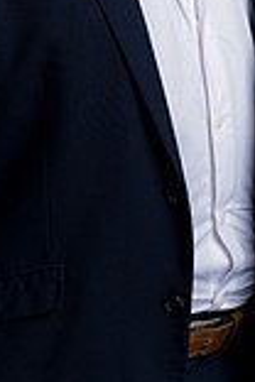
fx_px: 2603
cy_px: -15
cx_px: 159
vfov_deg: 8.4
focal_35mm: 245
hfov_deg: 5.6
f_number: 5
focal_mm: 85
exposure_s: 1/200
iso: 125
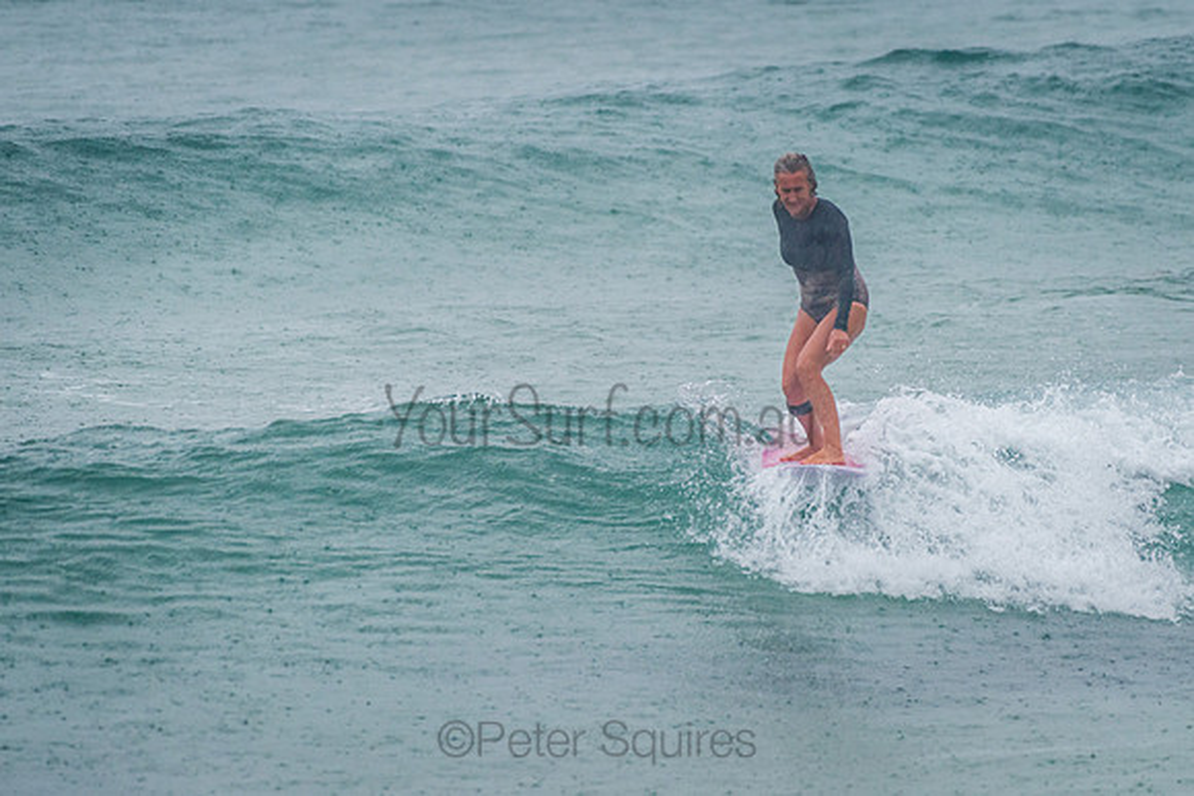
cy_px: 425
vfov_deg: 2.2
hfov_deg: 3.4
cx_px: 659
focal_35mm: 613
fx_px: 20347
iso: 720
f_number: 5.6
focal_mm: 500
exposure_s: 1/320
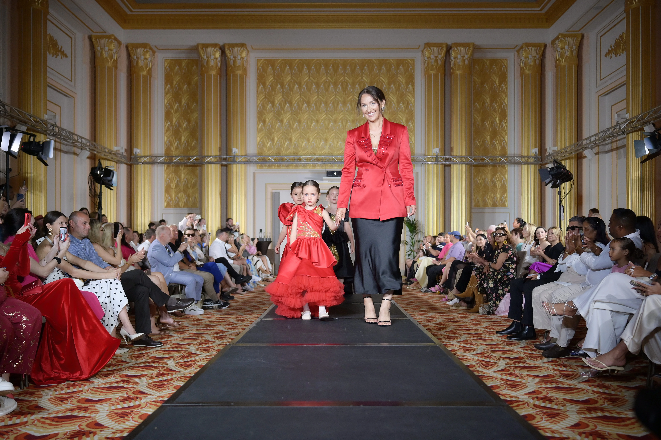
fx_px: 550
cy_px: 220
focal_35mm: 30
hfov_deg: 62.0
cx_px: 330
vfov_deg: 43.6
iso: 2000
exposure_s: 1/500
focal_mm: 30
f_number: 2.8
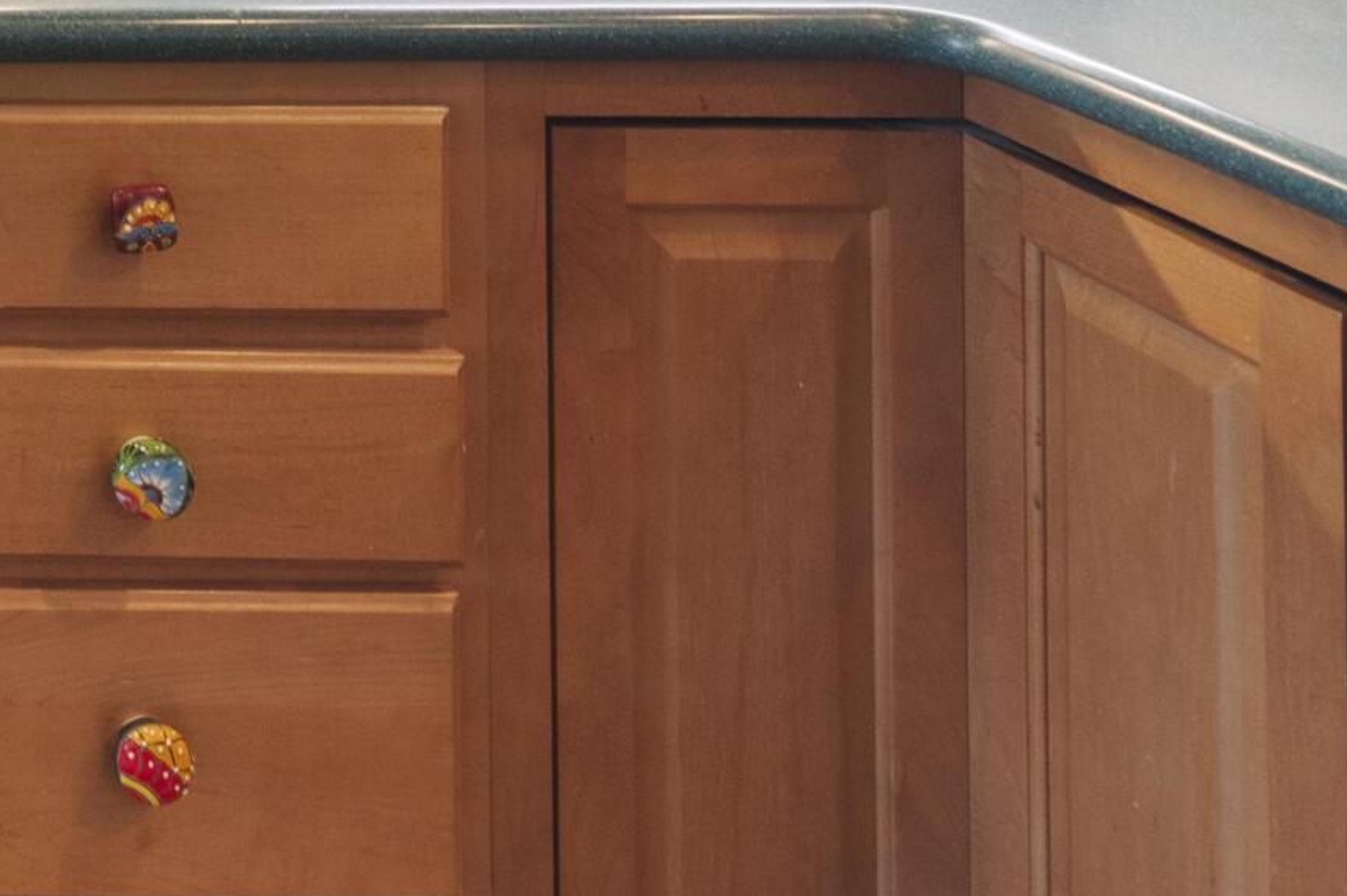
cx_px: -613
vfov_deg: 19.2
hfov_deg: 26.8
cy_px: -651
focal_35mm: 56
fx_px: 2094
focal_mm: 16
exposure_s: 1/8
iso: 1250
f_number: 13
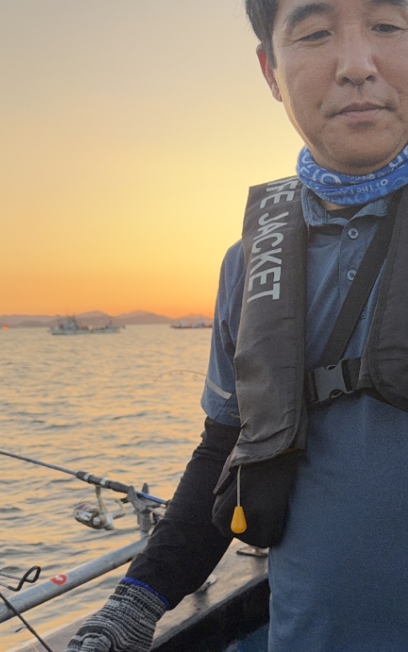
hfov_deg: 28.9
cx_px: 393
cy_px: 417
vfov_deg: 46.7
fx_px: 747
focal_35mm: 42
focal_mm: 6.76
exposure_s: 1/412
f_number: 1.78
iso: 100
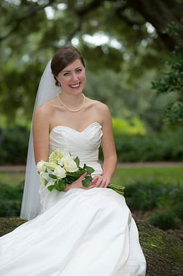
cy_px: 146
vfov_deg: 16.2
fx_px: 971
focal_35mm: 127
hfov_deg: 10.8
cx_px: 80
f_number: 2.8
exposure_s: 1/200
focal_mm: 110
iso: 400
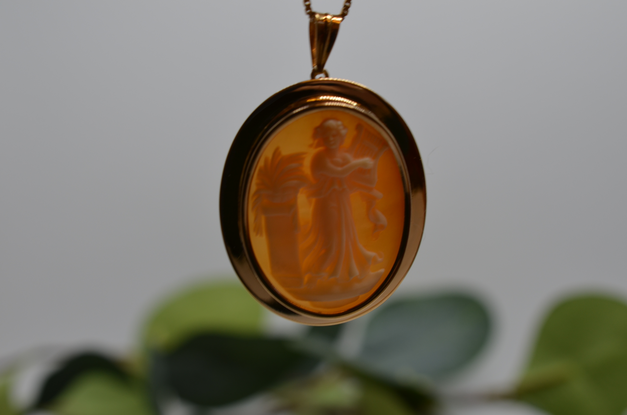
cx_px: 314
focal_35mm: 60
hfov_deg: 33.5
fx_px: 1043
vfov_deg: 22.5
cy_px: 208
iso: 180
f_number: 8
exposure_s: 1/60
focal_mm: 40
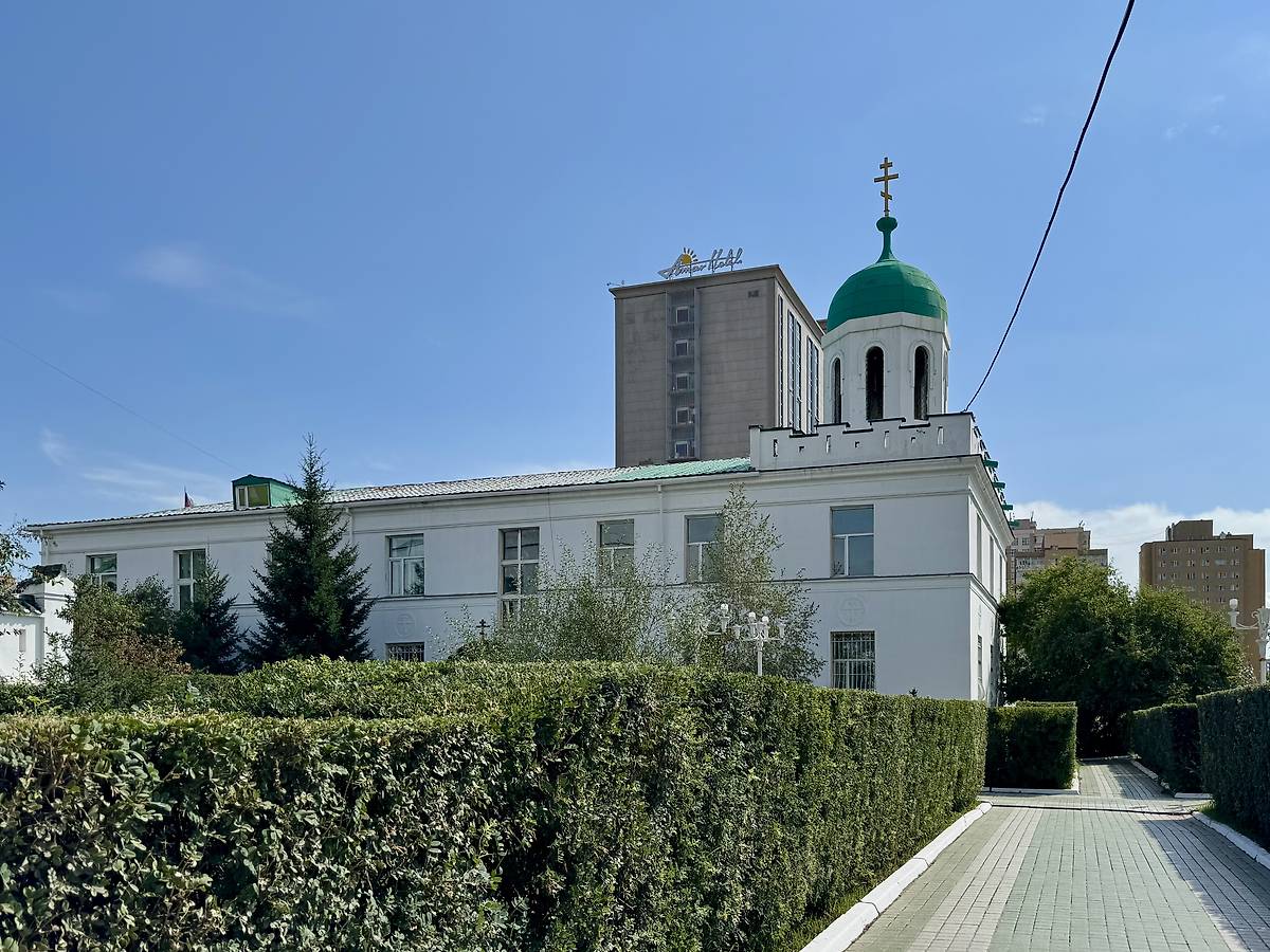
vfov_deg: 56.8
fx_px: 881
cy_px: 476
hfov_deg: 71.6
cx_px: 635
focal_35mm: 24
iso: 80
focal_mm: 6.76
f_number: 1.78
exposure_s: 1/7937
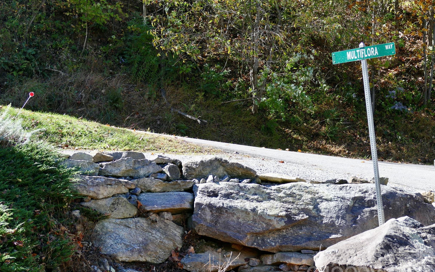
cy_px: 142
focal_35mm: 78
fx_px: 925
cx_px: 217
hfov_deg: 26.5
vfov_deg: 16.7
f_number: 3.7
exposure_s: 1/250
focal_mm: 27.88
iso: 125
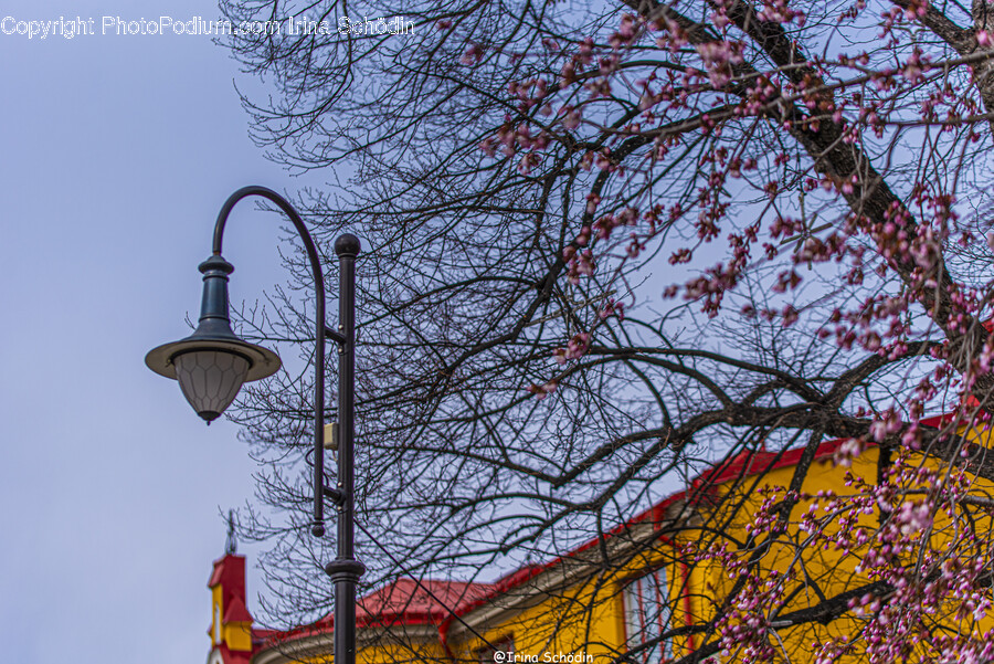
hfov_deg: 22.6
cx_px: 497
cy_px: 332
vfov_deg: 15.2
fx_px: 2486
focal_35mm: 90
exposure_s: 1/2500
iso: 100
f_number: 3.2
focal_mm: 90
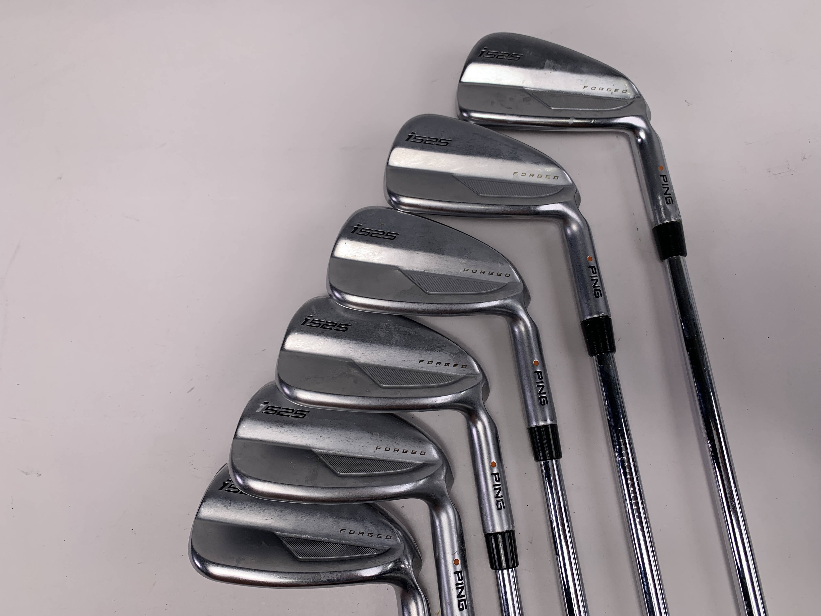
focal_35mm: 26
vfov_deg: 53.1
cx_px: 410
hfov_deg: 67.3
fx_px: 617
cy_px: 308
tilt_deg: -75.6
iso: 25
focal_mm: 4.25
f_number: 1.8
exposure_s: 1/363
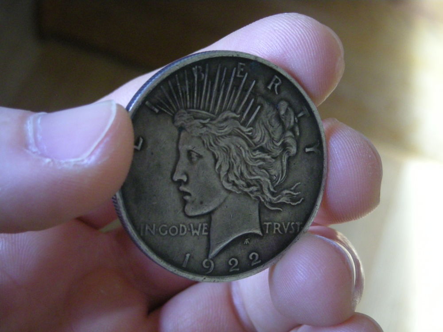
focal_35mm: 76
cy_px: 166
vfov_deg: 19.4
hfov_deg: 25.7
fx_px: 973
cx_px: 222
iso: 400
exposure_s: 1/30
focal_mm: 12.3
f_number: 3.9
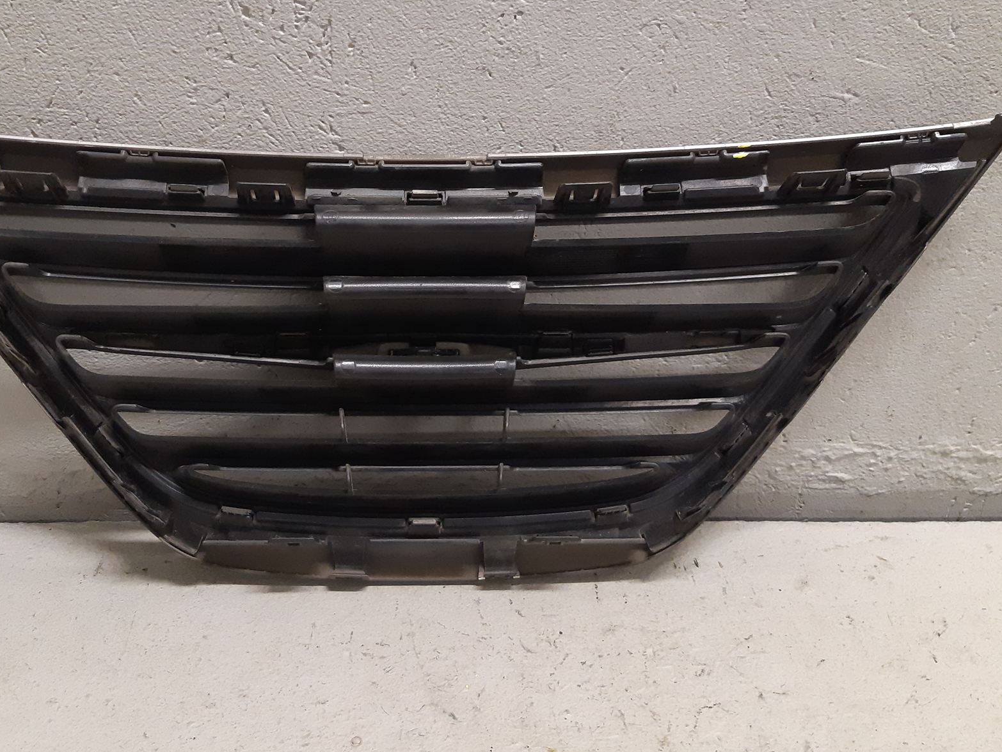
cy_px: 285
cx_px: 425
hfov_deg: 53.7
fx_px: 984
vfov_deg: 41.5
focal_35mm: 34
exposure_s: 1/50
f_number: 1.7
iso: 250
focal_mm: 3.93
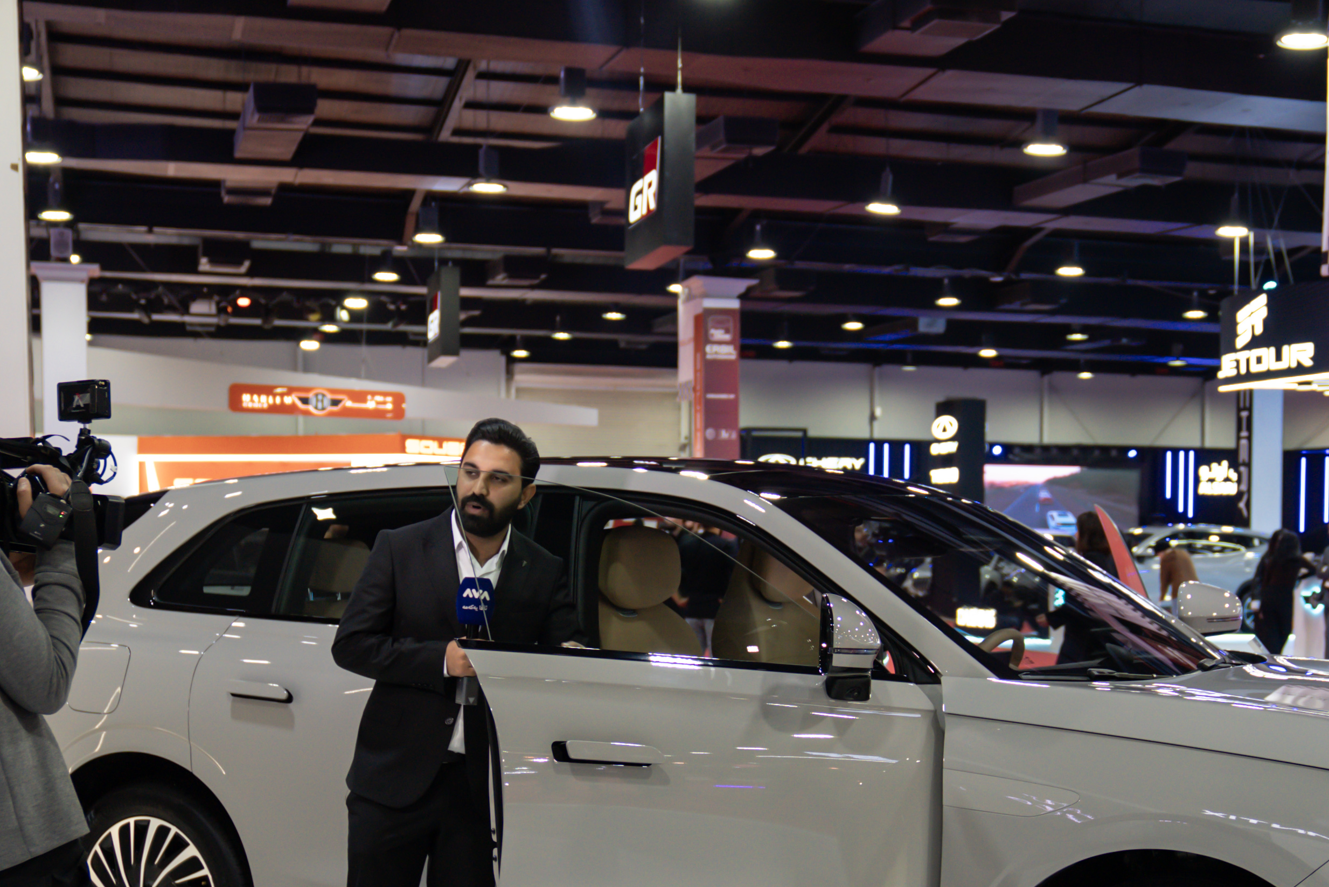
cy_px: 685
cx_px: 815
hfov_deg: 36.1
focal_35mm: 55
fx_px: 2032
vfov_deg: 24.3
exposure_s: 1/100
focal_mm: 32
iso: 1000
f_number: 2.8
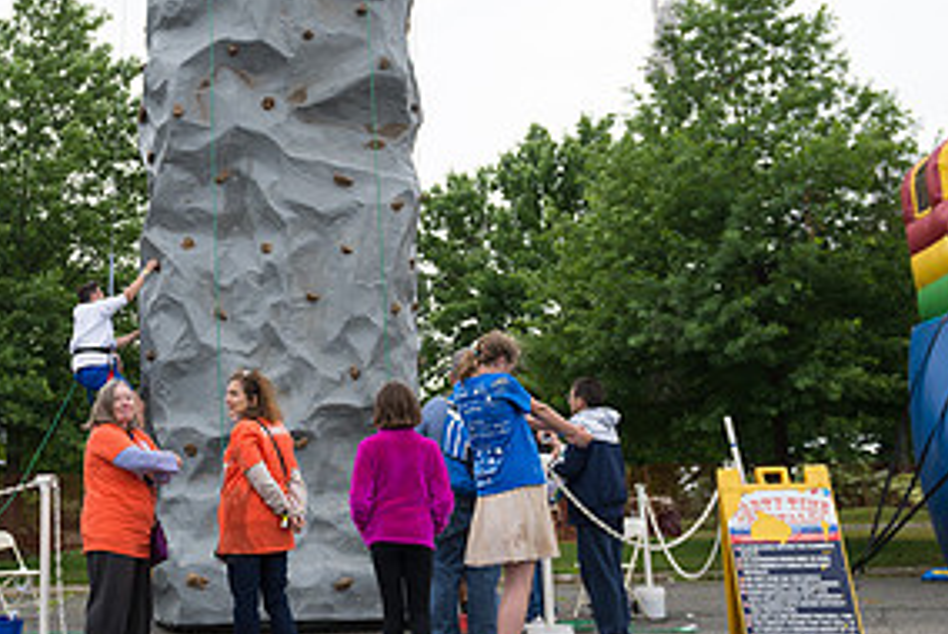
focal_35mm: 49
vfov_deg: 27.3
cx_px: 234
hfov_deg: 39.2
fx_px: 1292
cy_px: 182
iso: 200
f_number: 3.5
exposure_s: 1/1000
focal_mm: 24
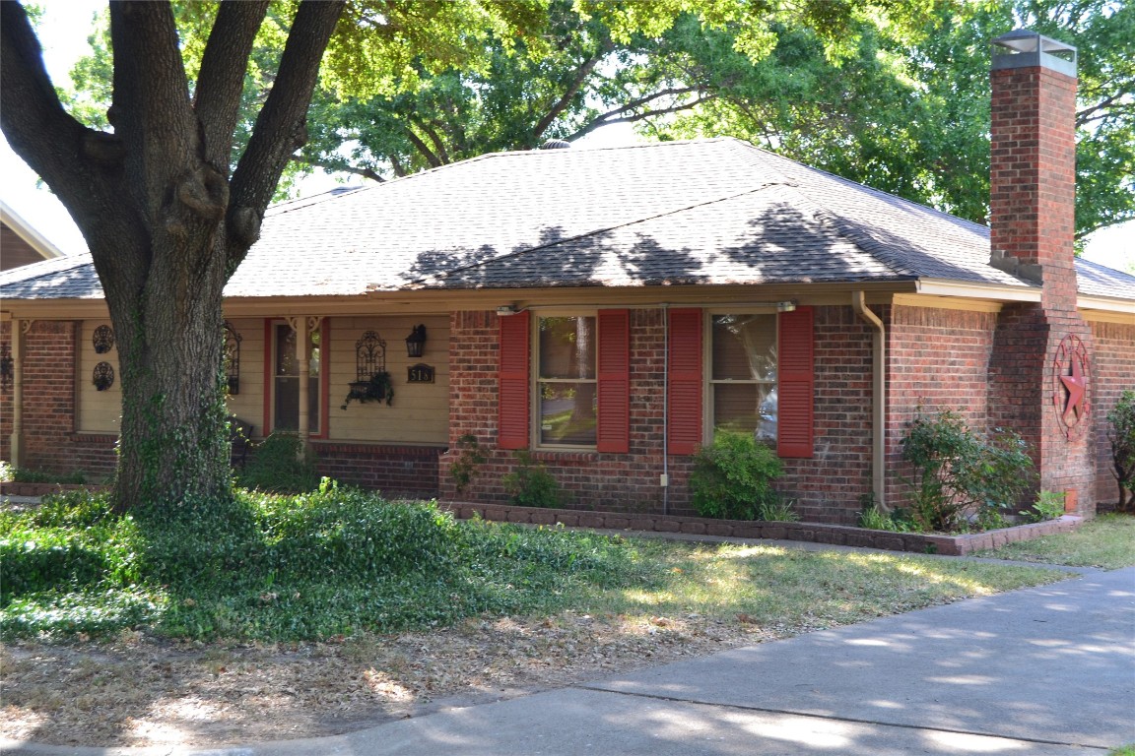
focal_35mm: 63
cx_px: 568
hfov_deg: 31.9
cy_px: 378
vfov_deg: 21.6
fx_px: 1986
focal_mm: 42
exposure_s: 1/80
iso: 400
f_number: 8
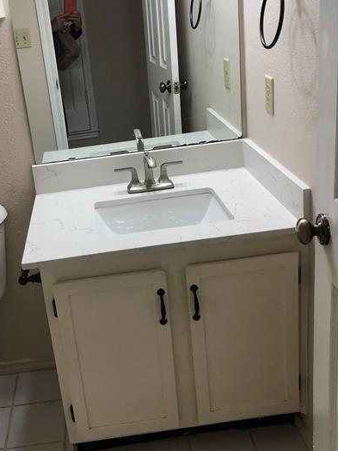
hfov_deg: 34.8
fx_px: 534
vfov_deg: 45.6
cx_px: 113
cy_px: 193
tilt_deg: -20.8
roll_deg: +7.2
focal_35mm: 41
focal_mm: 3.99
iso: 25
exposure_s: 1/30
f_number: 1.8
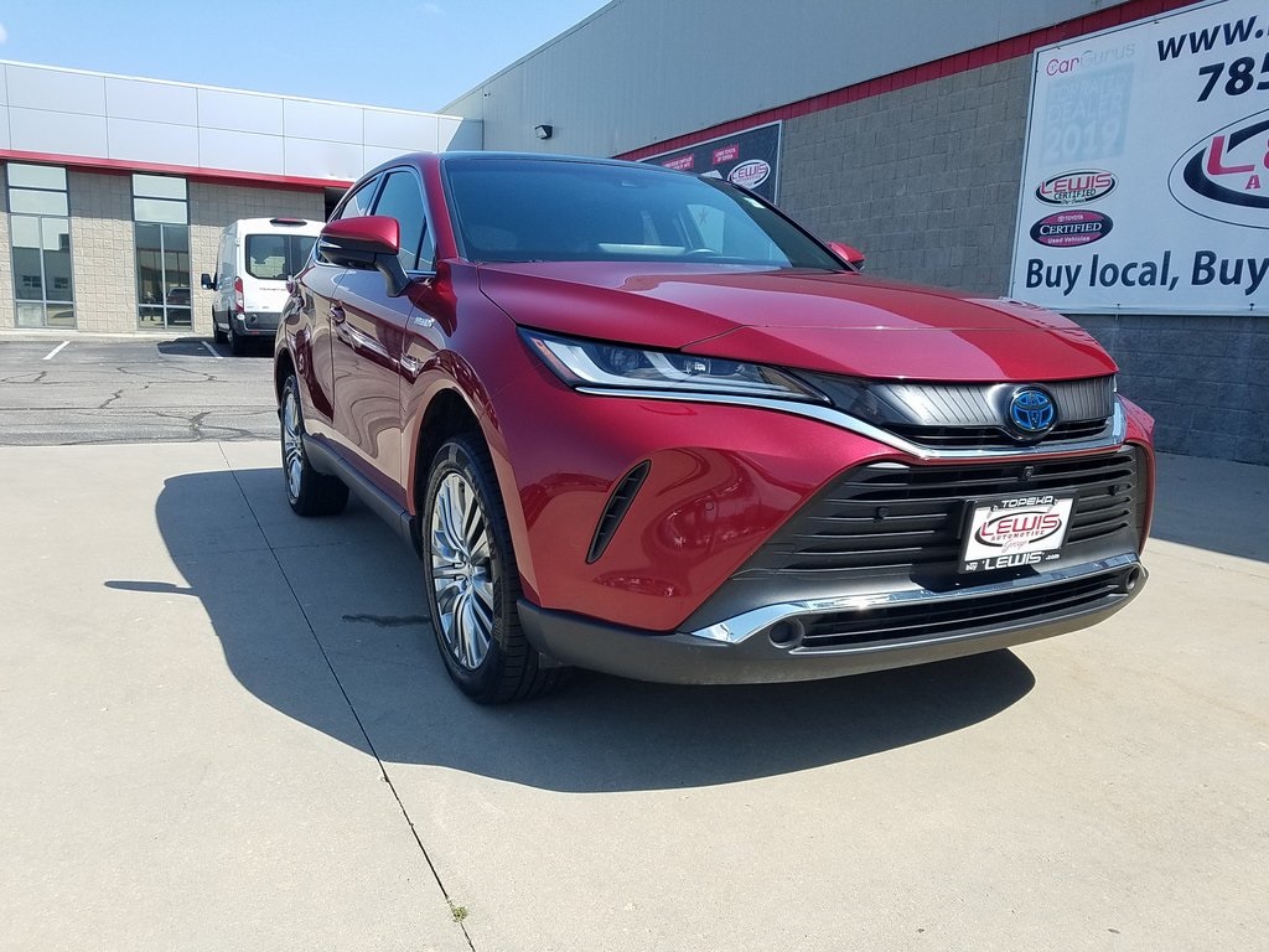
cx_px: 634
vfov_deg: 53.1
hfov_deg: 67.3
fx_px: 953
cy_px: 476
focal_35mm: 26
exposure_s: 1/1404
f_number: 1.7
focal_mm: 4.2
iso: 50
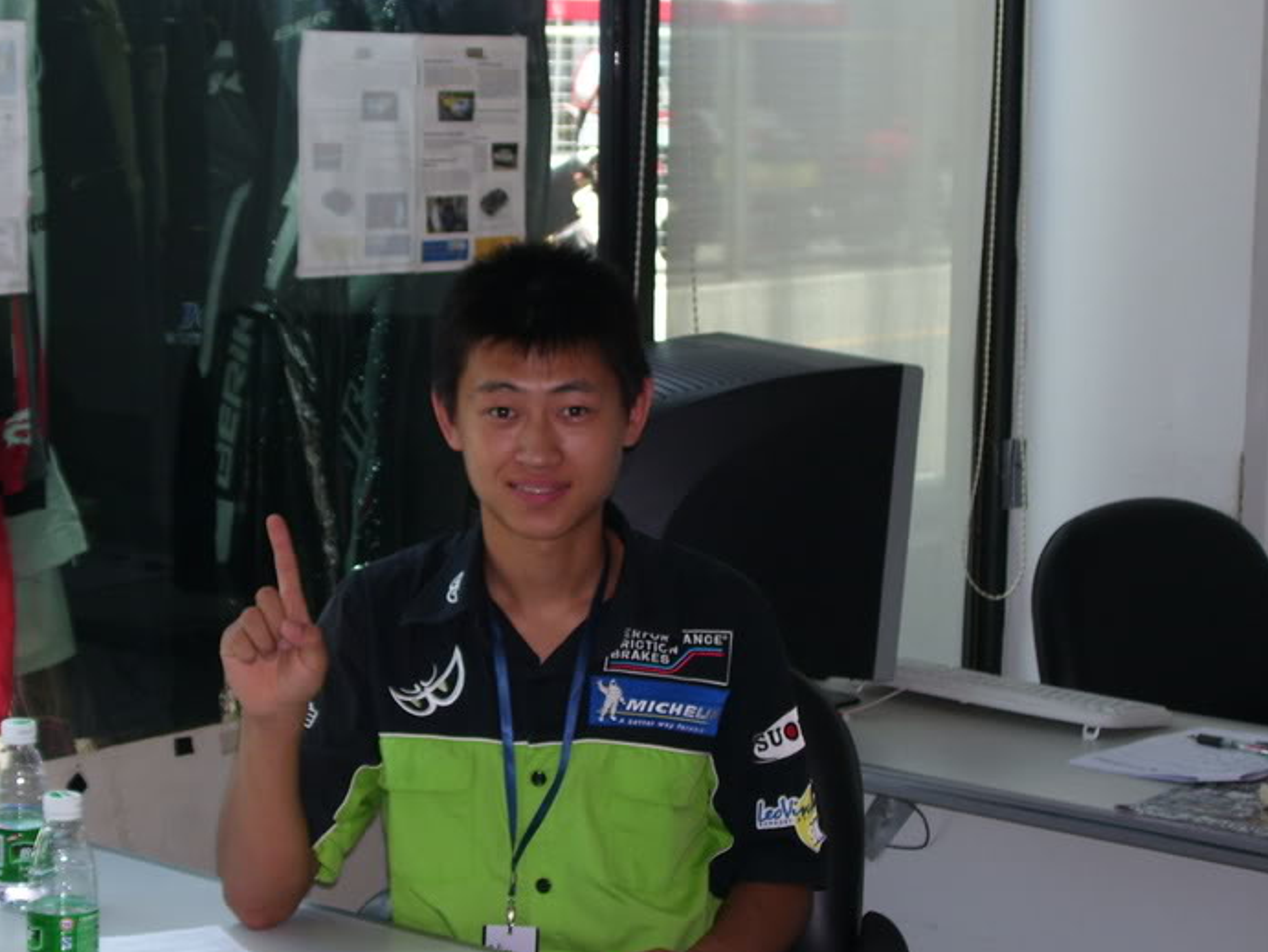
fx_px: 2969
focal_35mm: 81
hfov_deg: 24.1
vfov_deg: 18.2
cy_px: 547
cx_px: 541
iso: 80
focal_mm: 11.6
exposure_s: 1/90
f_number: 4
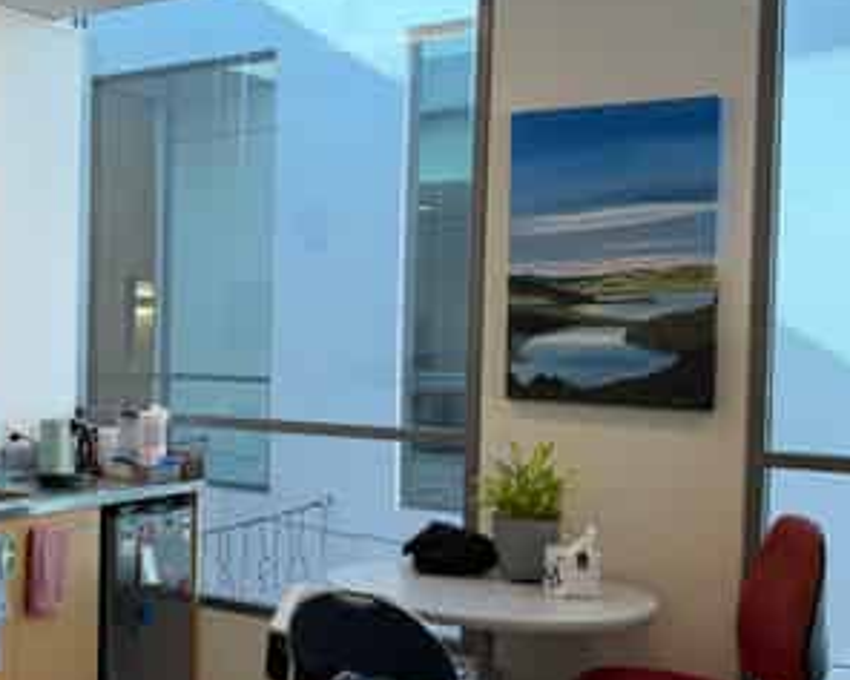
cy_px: 369
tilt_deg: -2.0
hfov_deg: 33.4
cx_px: 32
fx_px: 1309
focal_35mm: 52
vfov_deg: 29.1
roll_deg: -0.5
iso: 64
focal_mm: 6.76
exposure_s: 1/128
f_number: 1.78
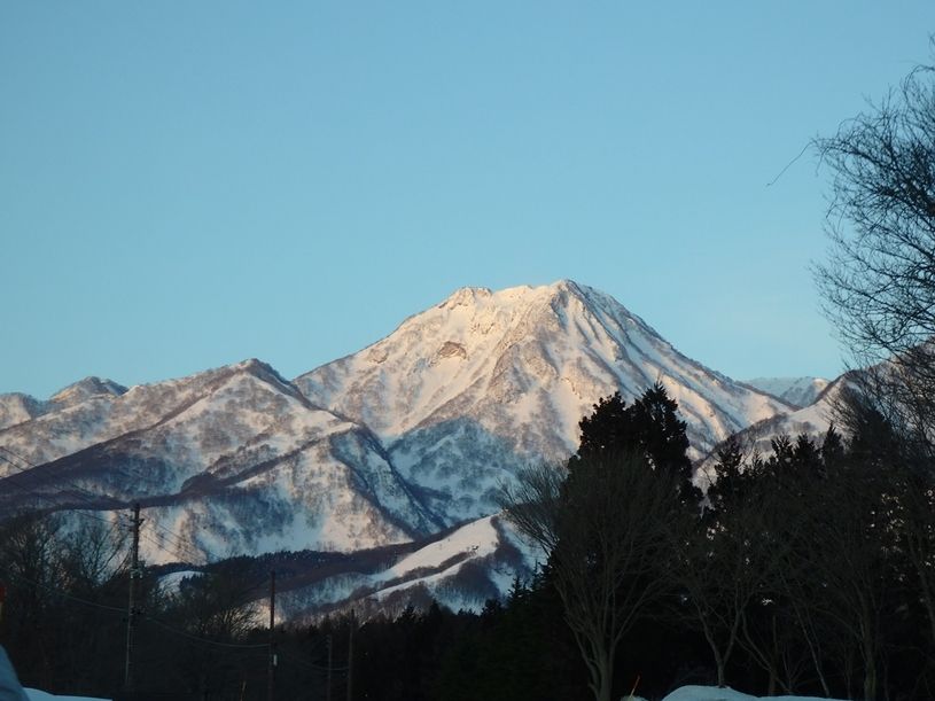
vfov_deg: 15.2
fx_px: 2620
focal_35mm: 97
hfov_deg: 20.2
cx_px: 468
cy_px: 350
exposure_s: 1/100
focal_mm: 17.3
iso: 125
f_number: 4.9
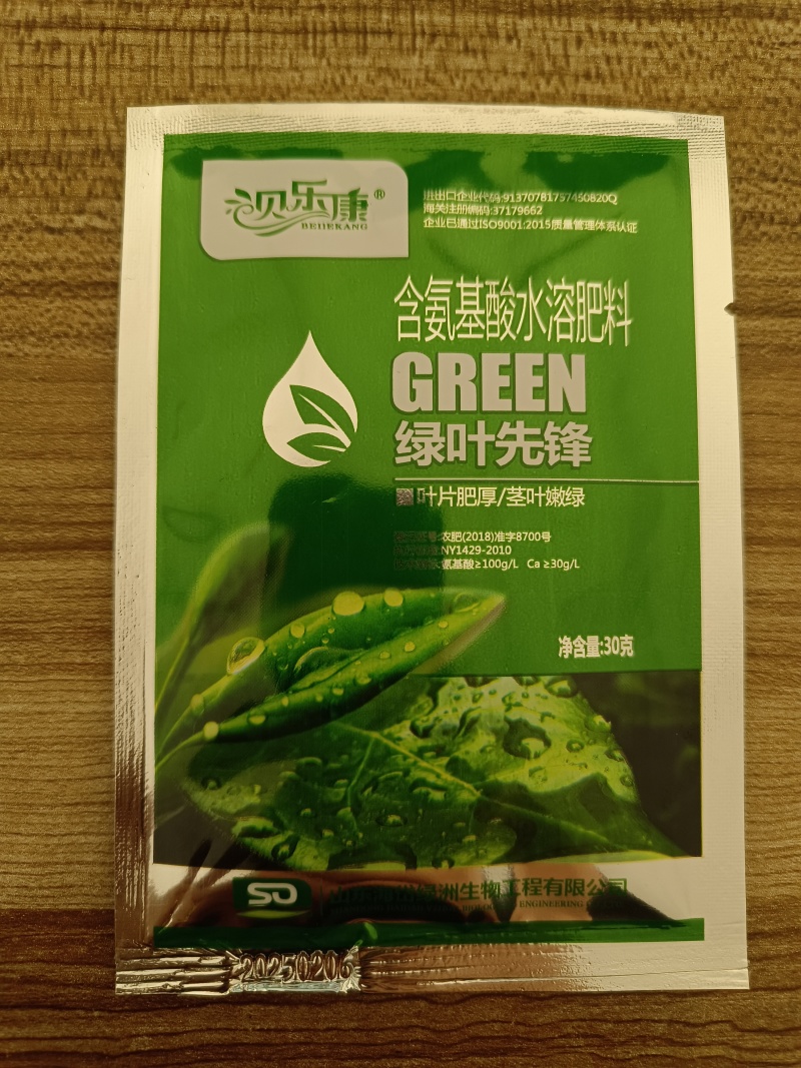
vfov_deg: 73.9
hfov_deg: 58.9
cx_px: 400
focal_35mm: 23
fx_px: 710
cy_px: 534
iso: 1645
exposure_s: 1/50
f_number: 1.88
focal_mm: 5.59
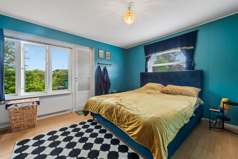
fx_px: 93
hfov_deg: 104.3
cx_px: 119
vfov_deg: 81.2
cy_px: 80
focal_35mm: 14
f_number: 10
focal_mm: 14
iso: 200
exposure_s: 1/2.5
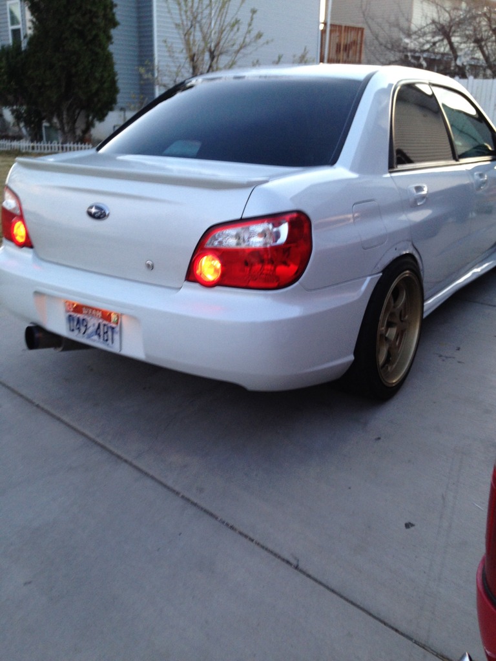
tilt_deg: -21.0
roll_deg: -2.0
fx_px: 630
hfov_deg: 42.9
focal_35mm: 33
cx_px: 248
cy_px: 330
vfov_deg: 55.4
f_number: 2.4
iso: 80
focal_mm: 4.12
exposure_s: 1/20
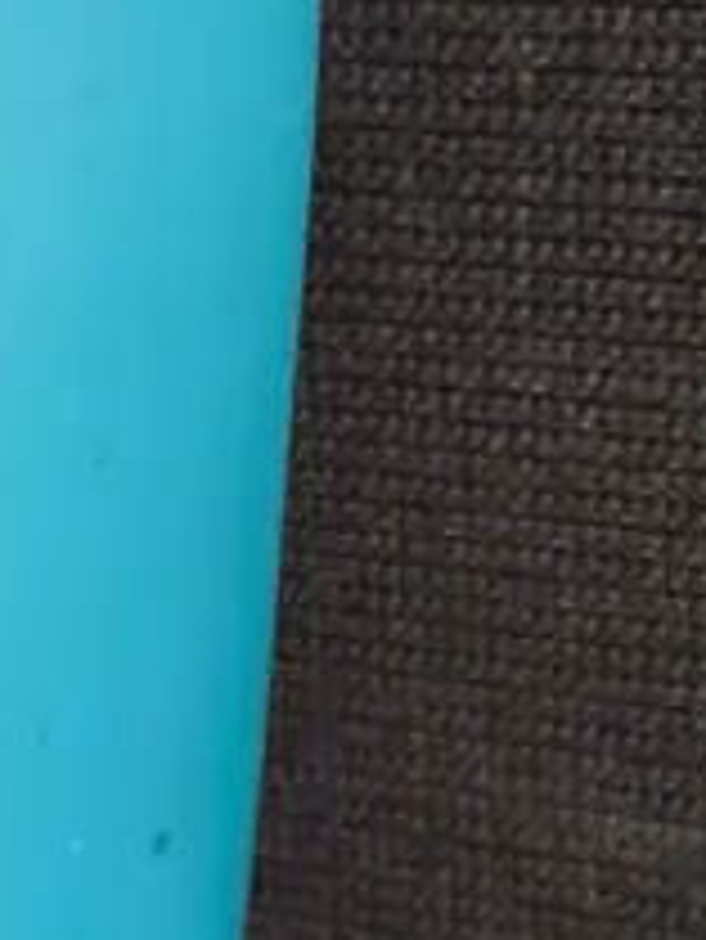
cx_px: 481
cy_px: 2114
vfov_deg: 12.4
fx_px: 3586
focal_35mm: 132
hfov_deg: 11.2
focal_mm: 2.87
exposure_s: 1/100
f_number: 2
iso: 160
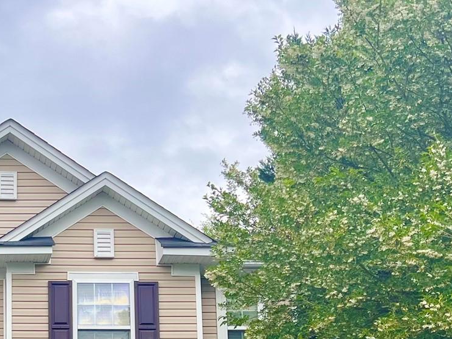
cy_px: 381
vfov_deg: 19.5
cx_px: -5
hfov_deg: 25.6
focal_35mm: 72
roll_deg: +1.4
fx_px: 940
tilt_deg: +9.9
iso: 50
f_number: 1.5
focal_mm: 5.7
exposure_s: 1/3968
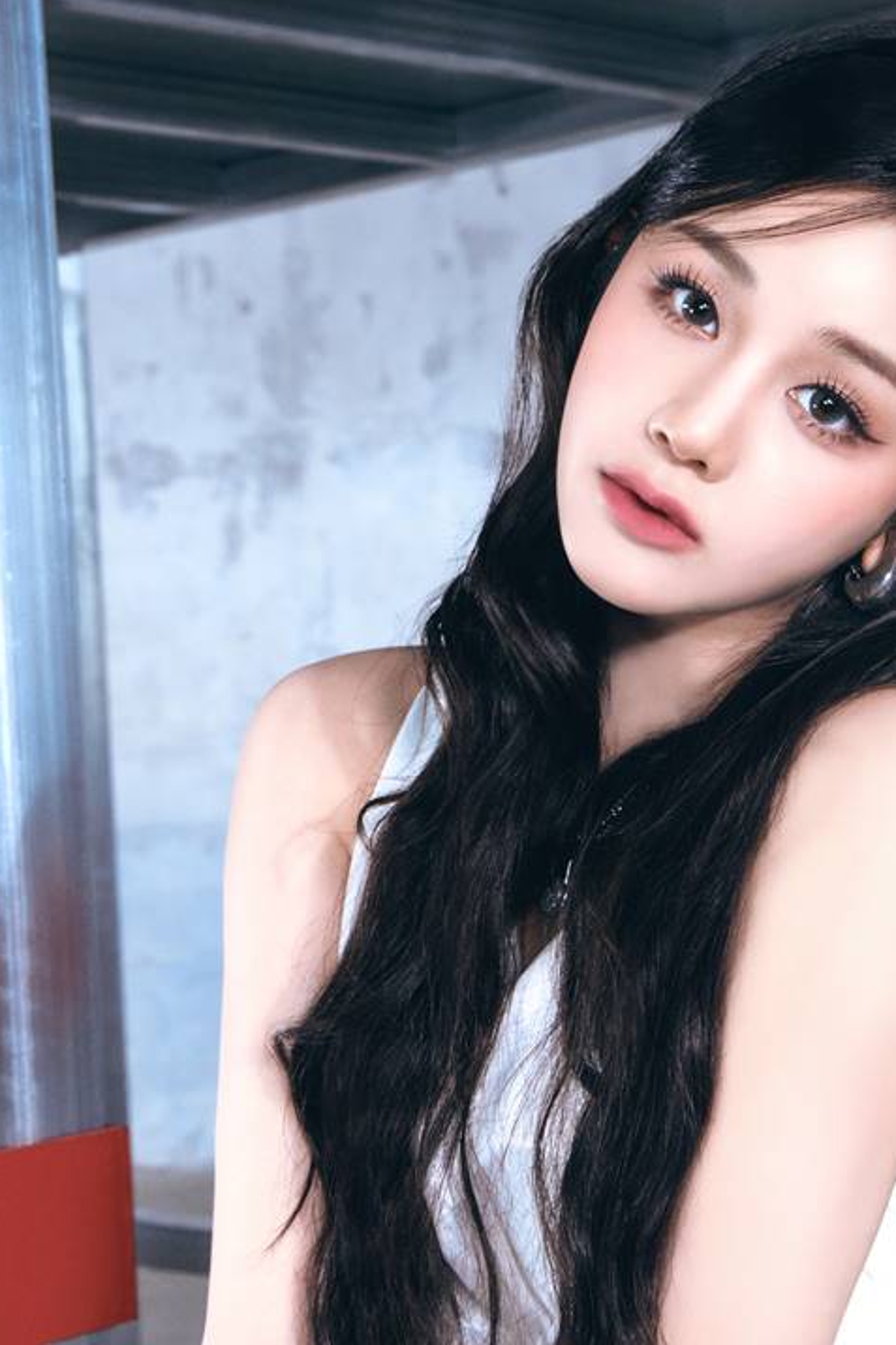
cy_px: 601
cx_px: 701
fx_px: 3100
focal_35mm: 83
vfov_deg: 24.5
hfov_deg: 16.3
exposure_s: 1/125
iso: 400
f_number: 8
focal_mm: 44
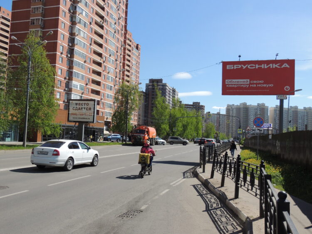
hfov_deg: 55.3
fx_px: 298
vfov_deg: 43.0
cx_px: 156
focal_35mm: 33
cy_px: 117
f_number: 3.2
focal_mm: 5.8
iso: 100
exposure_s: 1/1250
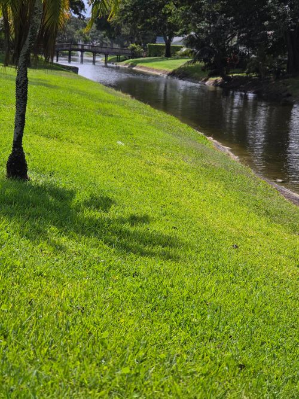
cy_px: 200
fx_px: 795
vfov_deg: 28.2
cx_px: 150
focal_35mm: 69
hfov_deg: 21.3
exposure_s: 1/1350
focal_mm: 7
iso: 25
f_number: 2.4
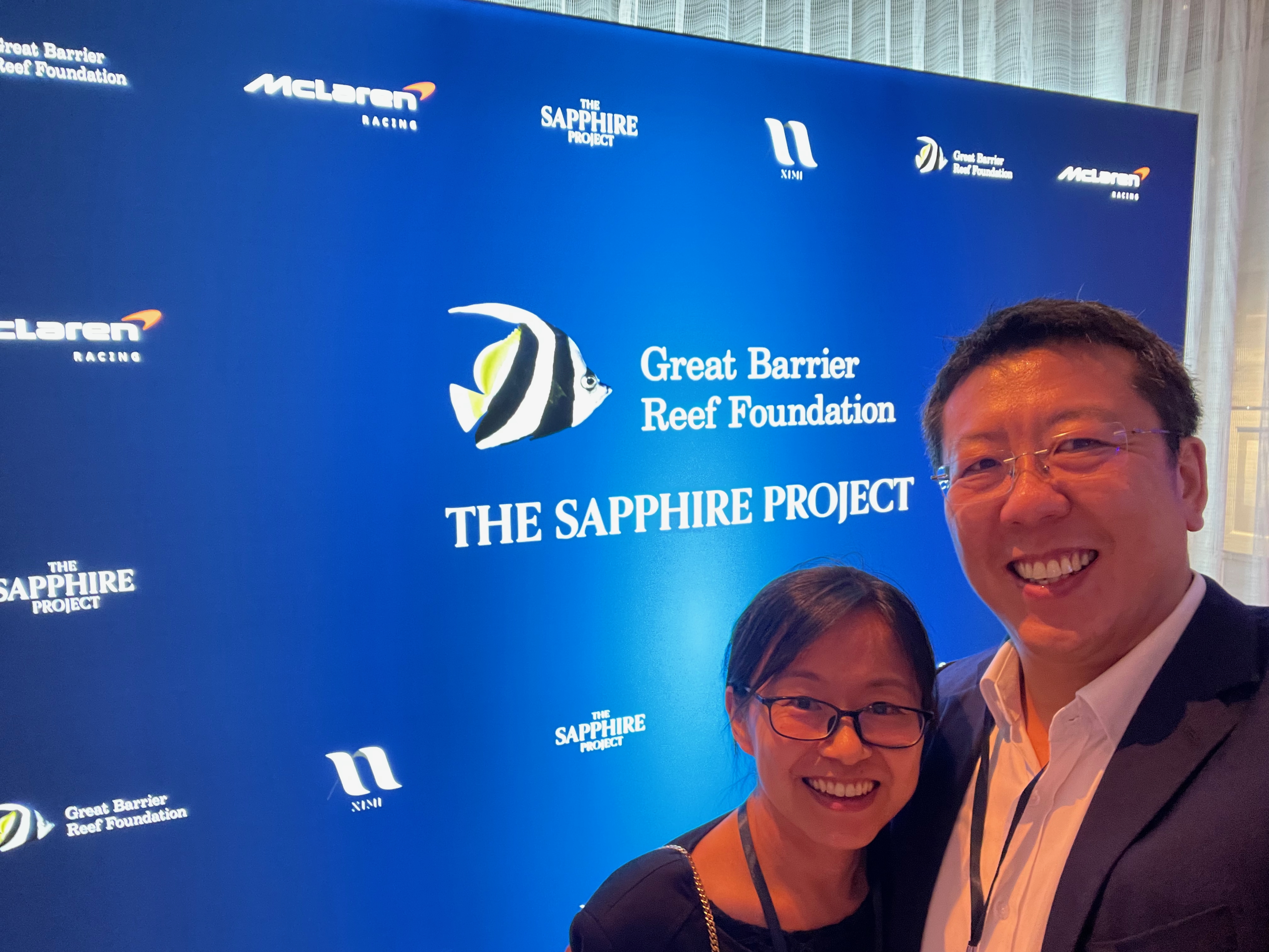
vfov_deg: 58.9
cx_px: 634
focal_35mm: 23
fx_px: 843
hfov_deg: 73.9
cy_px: 476
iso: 400
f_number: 2.2
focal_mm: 2.71
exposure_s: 1/25
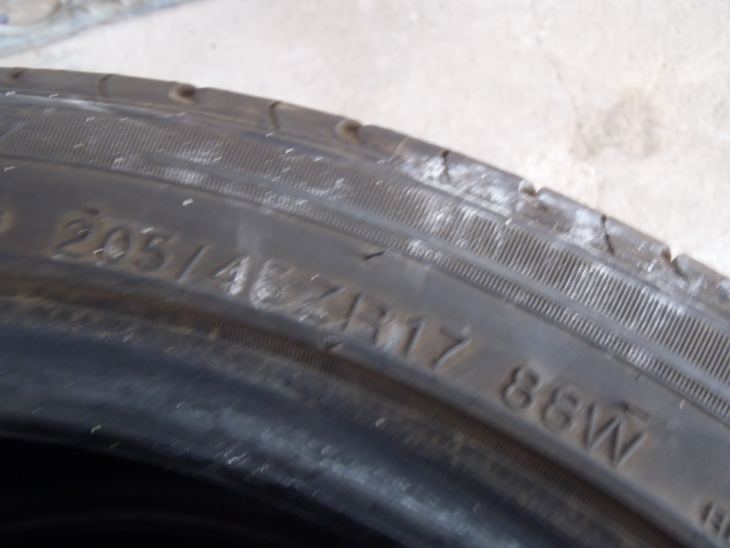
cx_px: 365
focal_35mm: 37
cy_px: 274
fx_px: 780
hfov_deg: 50.1
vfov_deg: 38.7
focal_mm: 6.64
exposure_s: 1/4
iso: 200
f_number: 4.7
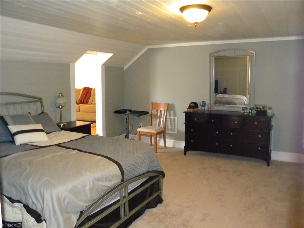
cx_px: 152
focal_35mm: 28
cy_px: 114
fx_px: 246
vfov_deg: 49.7
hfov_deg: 63.4
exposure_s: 1/26
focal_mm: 5
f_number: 3.5
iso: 800
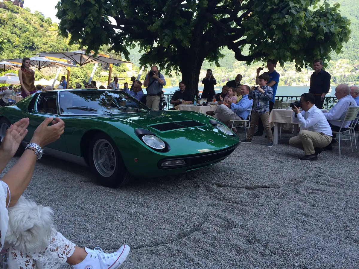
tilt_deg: -8.7
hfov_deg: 61.7
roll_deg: +1.8
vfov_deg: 48.2
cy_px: 134
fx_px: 301
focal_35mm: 29
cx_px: 180
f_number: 2.2
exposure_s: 1/363
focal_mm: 4.15
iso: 32
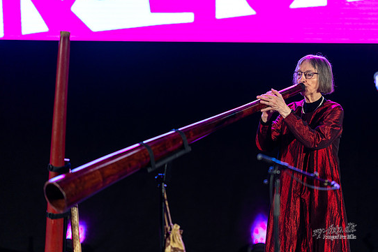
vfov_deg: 15.0
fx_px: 955
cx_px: 201
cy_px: 131
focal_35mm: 91
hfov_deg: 22.4
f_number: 1.4
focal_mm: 85
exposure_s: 1/200
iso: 320
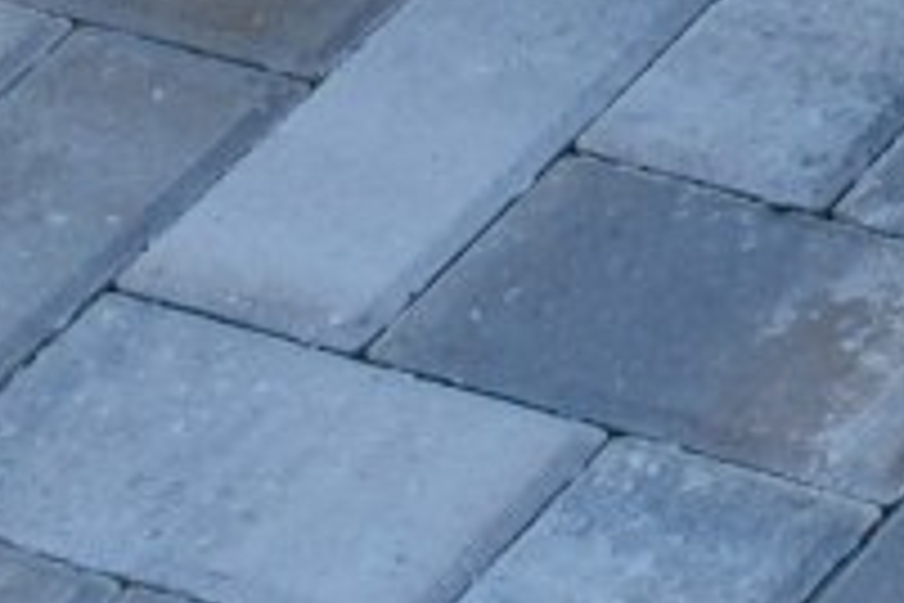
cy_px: -1188
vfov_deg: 4.7
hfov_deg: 6.8
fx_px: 7005
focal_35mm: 279
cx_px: 2591
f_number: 9
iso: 320
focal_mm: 26
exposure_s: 1/320
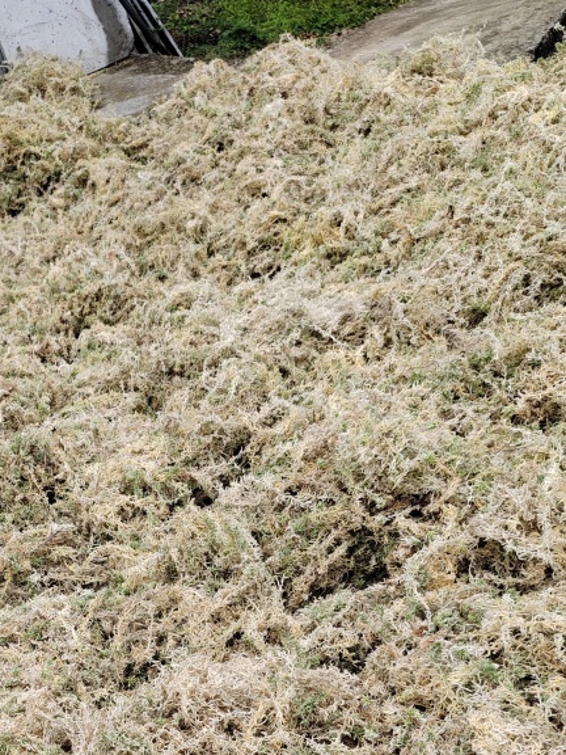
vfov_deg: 35.7
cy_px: 694
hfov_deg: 28.4
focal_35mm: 50
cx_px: 101
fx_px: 1090
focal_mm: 6.14
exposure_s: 1/320
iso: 100
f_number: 1.8
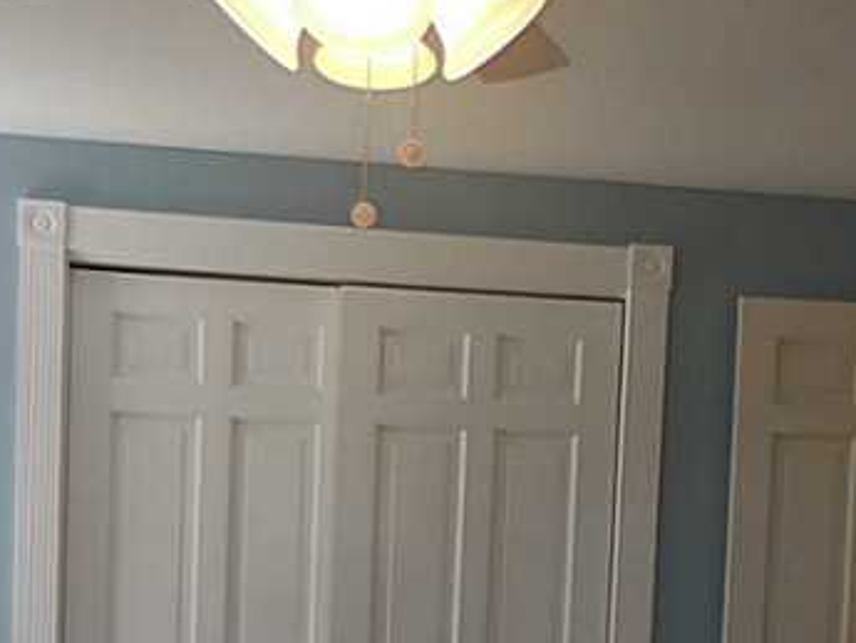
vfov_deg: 24.5
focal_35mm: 58
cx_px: 566
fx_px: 1435
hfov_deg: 33.0
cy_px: 573
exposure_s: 1/40
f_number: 3.3
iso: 125
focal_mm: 4.5
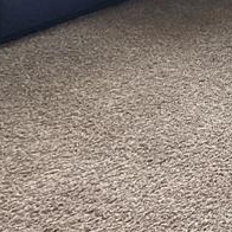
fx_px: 910
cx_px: 580
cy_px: -199
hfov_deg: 11.6
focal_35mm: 120
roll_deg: -1.6
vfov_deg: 13.0
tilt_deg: -9.1
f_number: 1.6
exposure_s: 1/120
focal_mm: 4.2
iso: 50
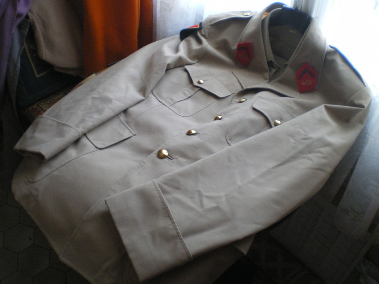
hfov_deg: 49.0
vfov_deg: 37.7
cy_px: 142
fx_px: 416
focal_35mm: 38
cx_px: 190
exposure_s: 1/50
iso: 320
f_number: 3.1
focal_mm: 6.3
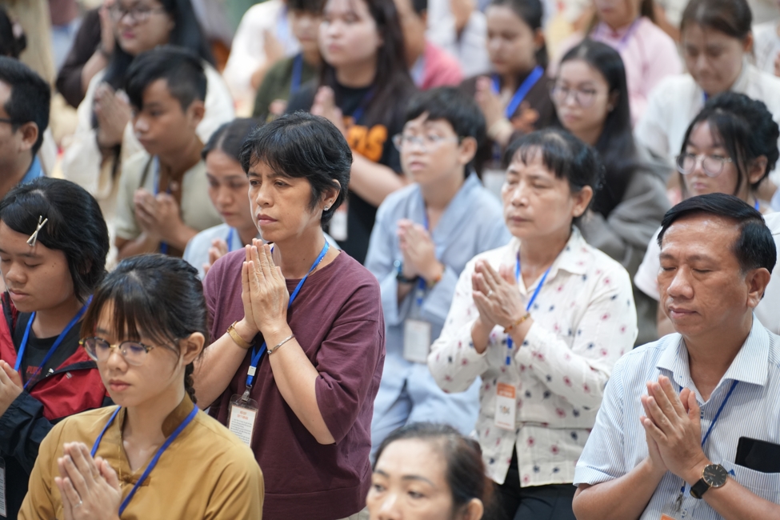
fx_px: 3250
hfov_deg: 13.7
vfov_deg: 9.1
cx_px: 390
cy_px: 260
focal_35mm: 150
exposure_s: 1/100
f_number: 2.8
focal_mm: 150
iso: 2000
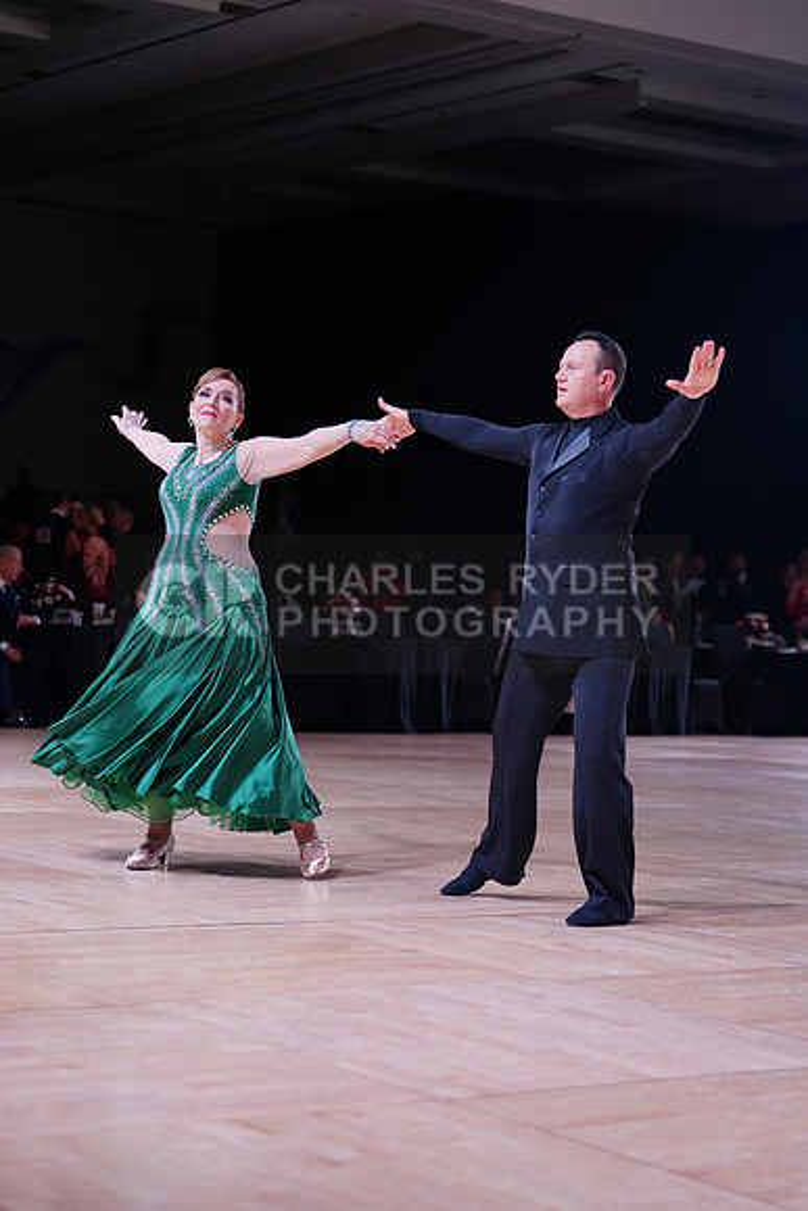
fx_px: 2490
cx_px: 404
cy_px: 606
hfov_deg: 18.4
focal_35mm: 74
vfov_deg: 27.3
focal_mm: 74
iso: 800
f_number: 2.8
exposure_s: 1/500
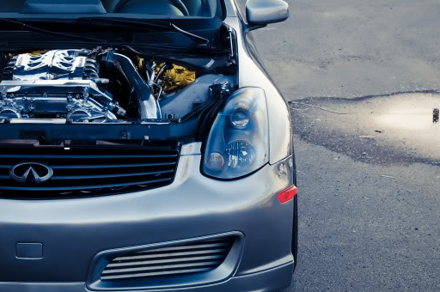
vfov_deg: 12.9
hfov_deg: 19.4
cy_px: 50
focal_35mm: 105
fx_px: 1282
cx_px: 127
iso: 320
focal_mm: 35
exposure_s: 1/13
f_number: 6.3
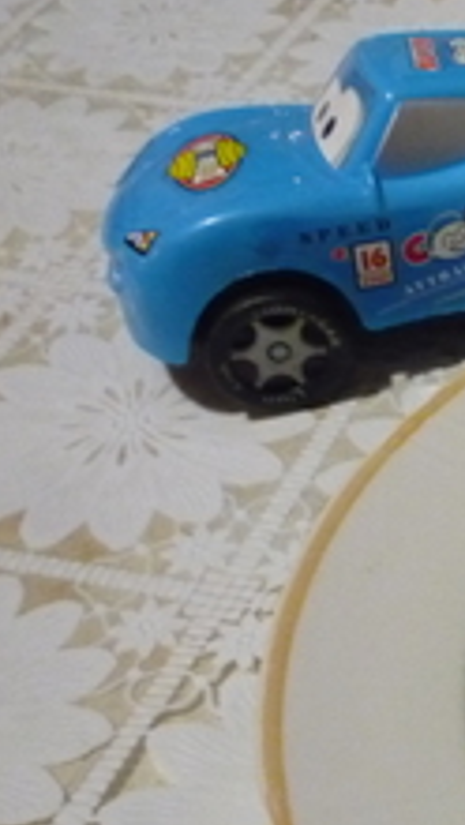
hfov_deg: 16.0
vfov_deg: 31.2
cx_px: 761
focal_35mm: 67
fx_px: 1466
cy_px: 551
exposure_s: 1/25
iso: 800
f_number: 3.3
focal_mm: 5.2
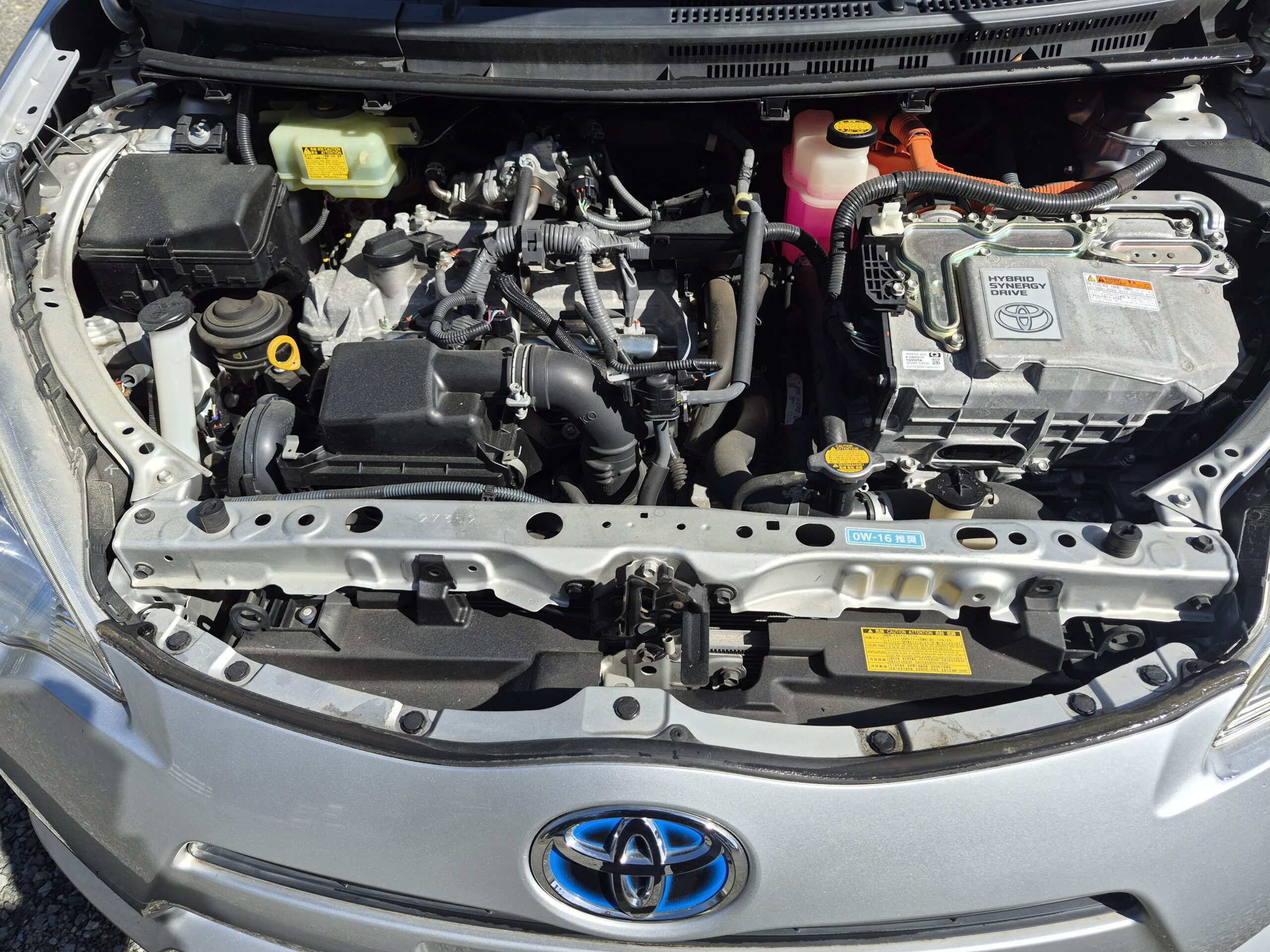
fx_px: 844
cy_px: 476
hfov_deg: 73.9
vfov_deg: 58.9
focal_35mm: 23
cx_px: 635
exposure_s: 1/4768
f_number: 1.8
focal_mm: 5.4
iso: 80
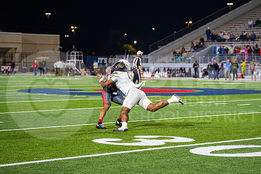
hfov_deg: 18.5
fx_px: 802
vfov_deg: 12.4
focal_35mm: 111
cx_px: 141
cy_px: 93
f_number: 3.2
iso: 3200
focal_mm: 101
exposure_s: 1/1600
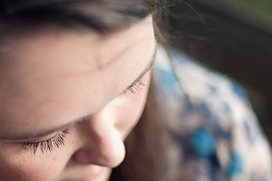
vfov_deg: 14.3
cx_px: 61
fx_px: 717
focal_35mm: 95
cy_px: 160
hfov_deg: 21.2
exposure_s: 1/250
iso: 200
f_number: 1.4
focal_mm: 50
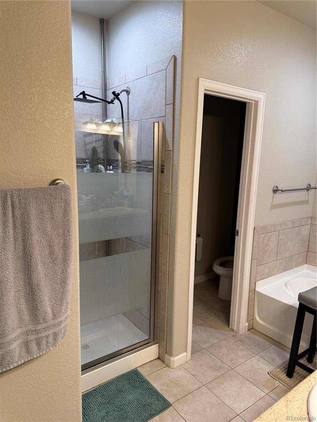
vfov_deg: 71.6
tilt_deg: -10.6
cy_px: 211
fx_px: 293
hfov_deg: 56.8
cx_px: 158
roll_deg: -1.1
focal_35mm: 24
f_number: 1.78
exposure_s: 1/120
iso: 200
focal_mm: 6.76
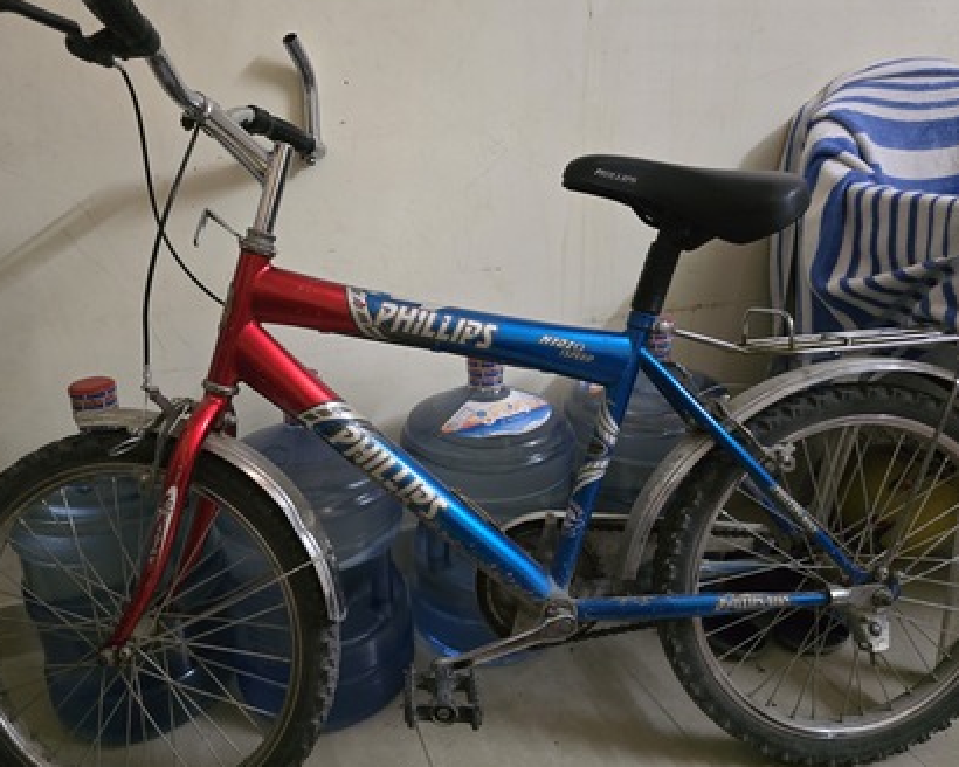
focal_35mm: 25
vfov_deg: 56.8
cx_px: 443
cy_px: 394
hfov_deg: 68.0
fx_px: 710
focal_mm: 6.3
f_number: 1.7
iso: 1600
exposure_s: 1/60
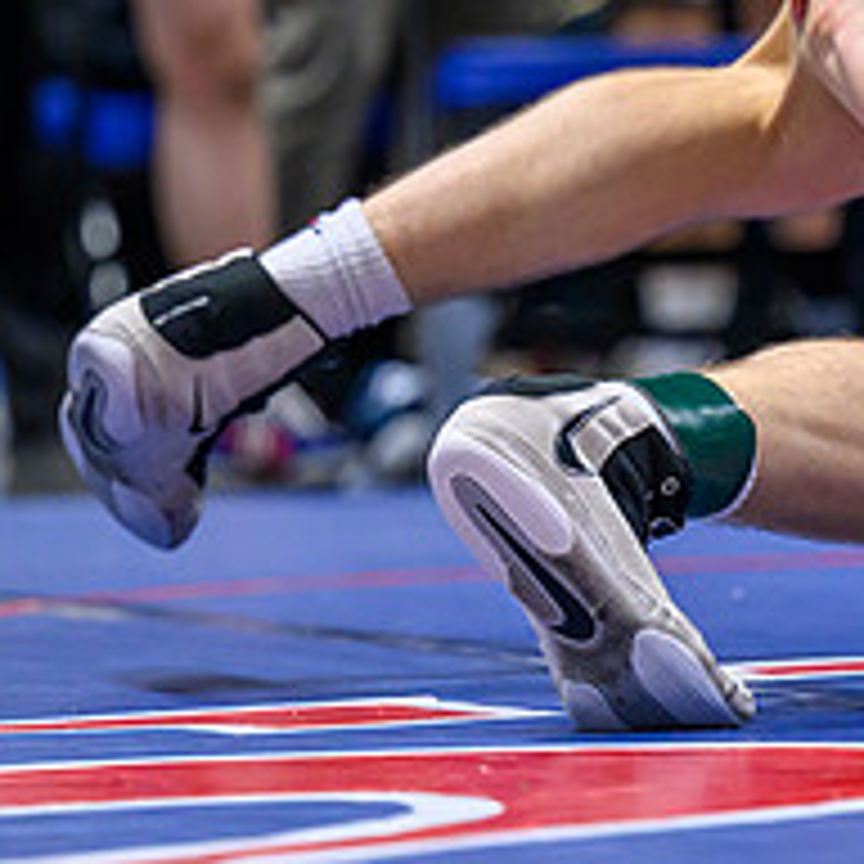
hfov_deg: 4.1
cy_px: 328
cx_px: 1096
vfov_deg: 4.1
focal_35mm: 423
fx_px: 11945
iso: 2500
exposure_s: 1/800
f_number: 2.8
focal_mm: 125
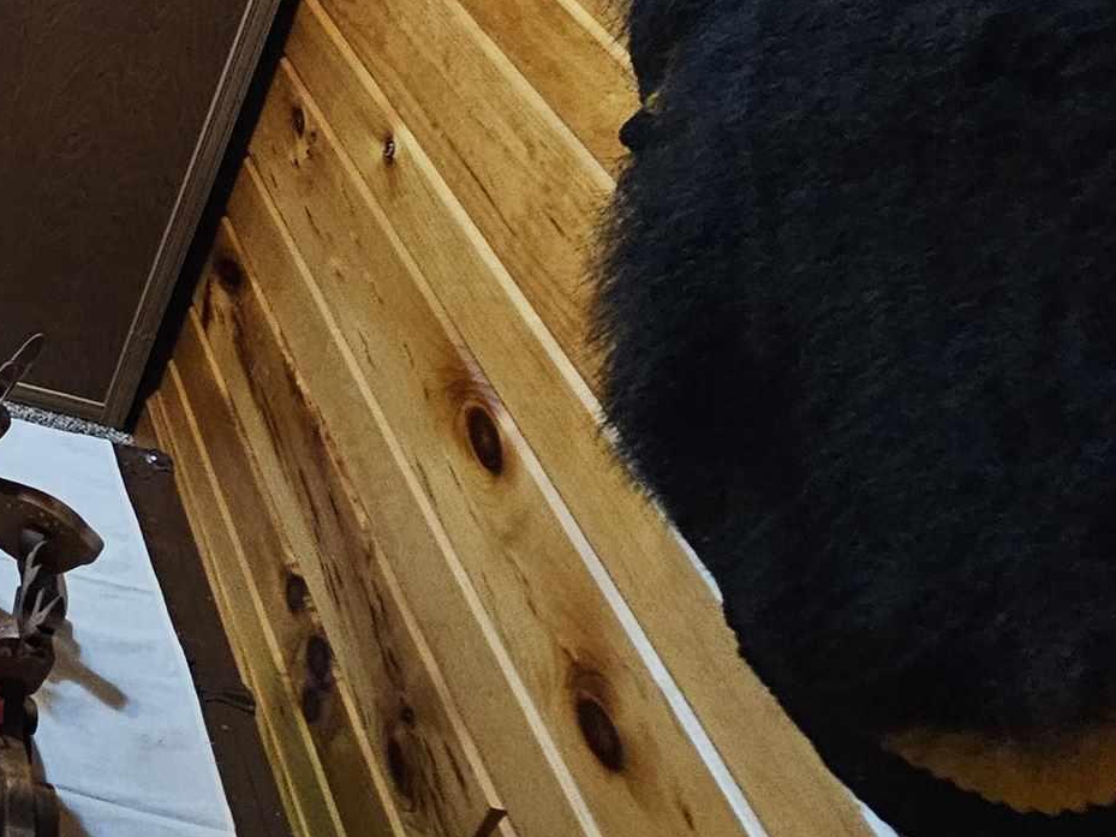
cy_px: -82
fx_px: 1386
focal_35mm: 43
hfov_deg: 25.7
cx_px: -708
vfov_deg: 30.2
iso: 400
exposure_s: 1/30
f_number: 2.2
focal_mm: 2.2
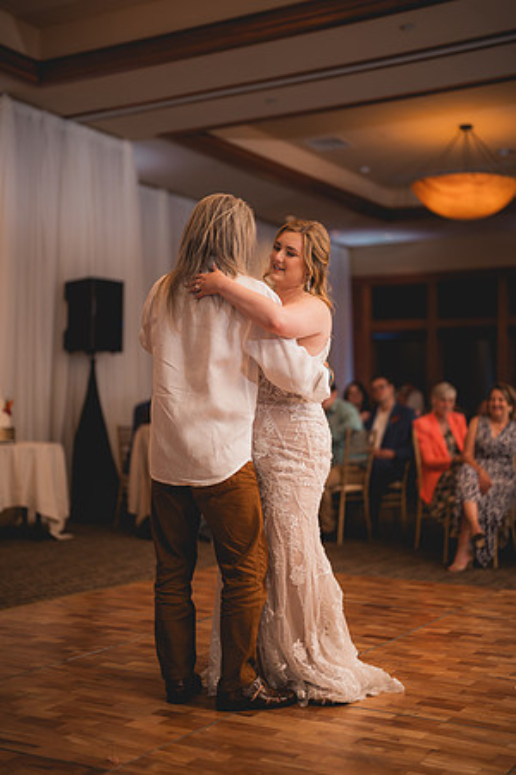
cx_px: 258
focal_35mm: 50
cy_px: 388
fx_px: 1075
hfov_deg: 27.0
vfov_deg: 39.6
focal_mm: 50
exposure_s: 1/250
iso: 125
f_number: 1.2
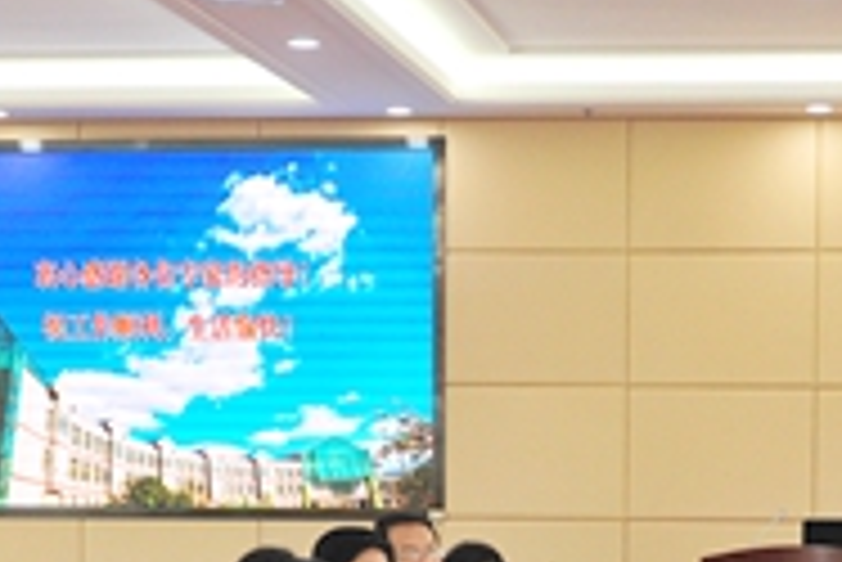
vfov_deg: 17.0
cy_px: 674
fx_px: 1802
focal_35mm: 77
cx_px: 680
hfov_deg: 25.8
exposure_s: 1/160
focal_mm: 24
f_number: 4
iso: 800
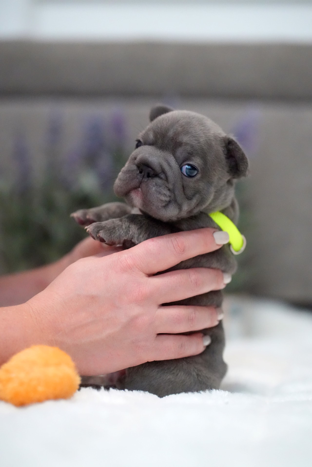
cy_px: 234
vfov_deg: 23.9
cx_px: 156
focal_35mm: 85
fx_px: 1105
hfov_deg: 16.1
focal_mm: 85
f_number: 3.2
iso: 12800
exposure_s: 1/500
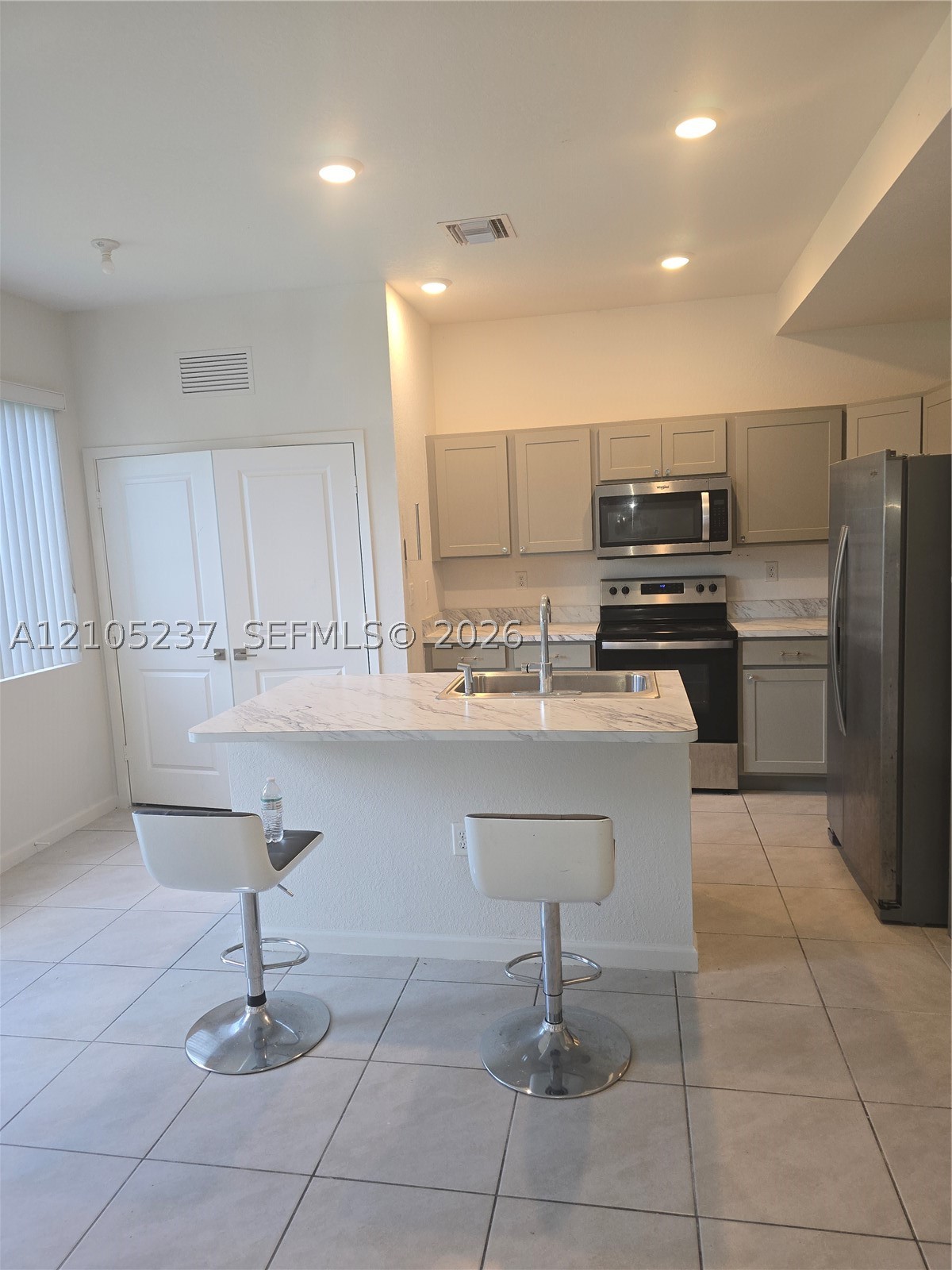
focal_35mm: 23
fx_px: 843
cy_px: 635
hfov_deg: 58.9
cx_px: 476
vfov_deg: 73.9
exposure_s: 1/60
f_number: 1.7
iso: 80
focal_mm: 6.3
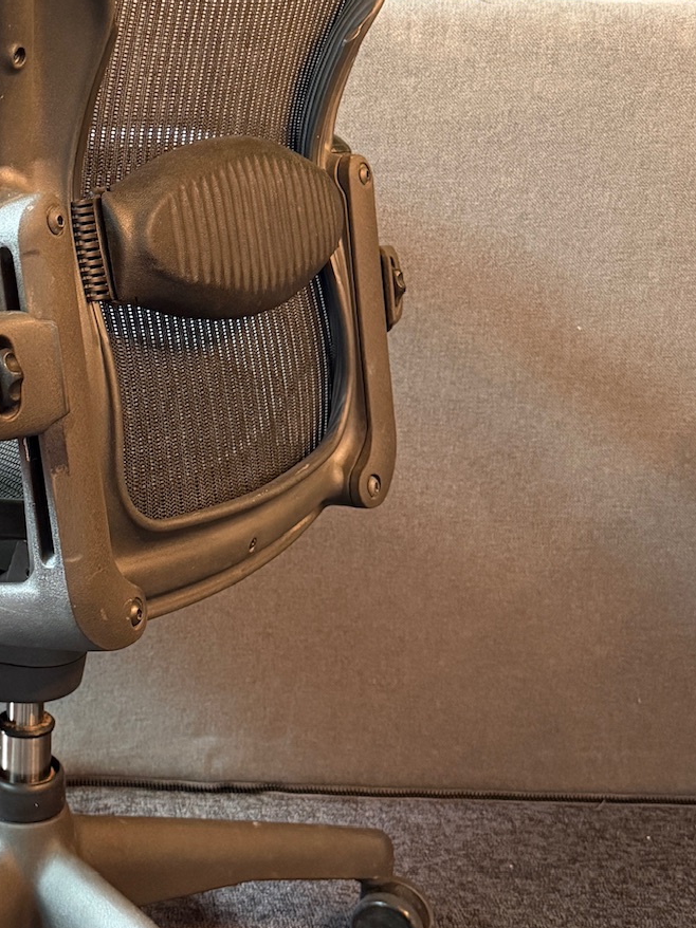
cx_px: 51
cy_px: 360
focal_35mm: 56
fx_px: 1502
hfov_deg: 25.2
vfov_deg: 34.2
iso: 800
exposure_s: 1/33
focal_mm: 6.76
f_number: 1.78
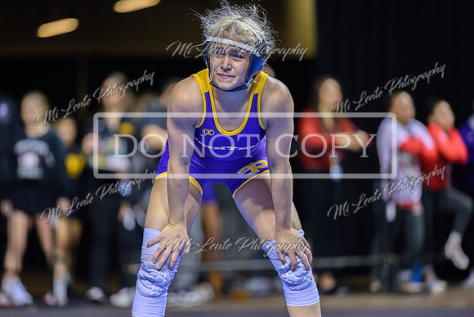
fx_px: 2895
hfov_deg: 9.4
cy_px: 159
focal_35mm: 220
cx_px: 204
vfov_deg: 6.3
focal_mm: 190
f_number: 2.8
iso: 2500
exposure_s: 1/800
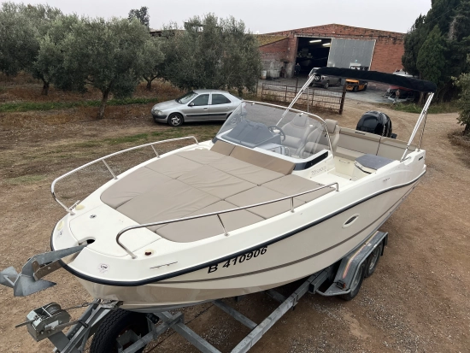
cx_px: 235
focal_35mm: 26
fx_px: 353
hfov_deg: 67.3
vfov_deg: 53.1
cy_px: 176
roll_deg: -4.8
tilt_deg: -21.8
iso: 100
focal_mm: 5.7
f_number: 1.5
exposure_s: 1/121
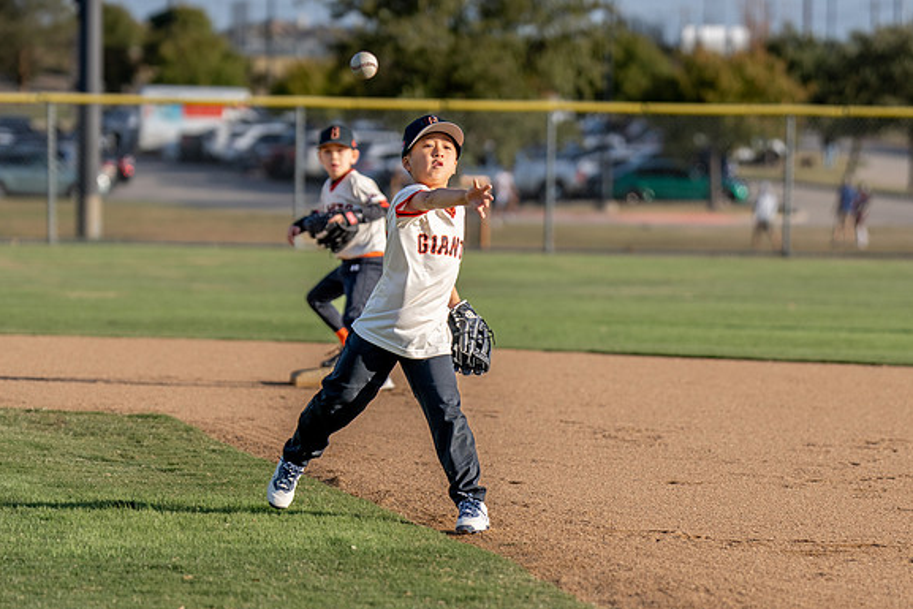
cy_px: 376
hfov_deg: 9.2
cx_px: 454
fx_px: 5682
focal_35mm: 224
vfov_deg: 6.1
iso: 100
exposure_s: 1/2000
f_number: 2.8
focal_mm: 133
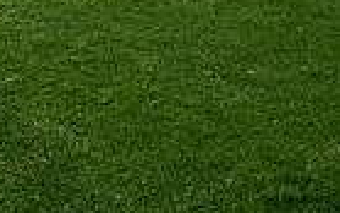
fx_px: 797
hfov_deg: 22.8
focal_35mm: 86
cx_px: -22
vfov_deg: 12.1
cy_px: -306
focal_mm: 26
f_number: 4
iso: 160
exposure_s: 1/250
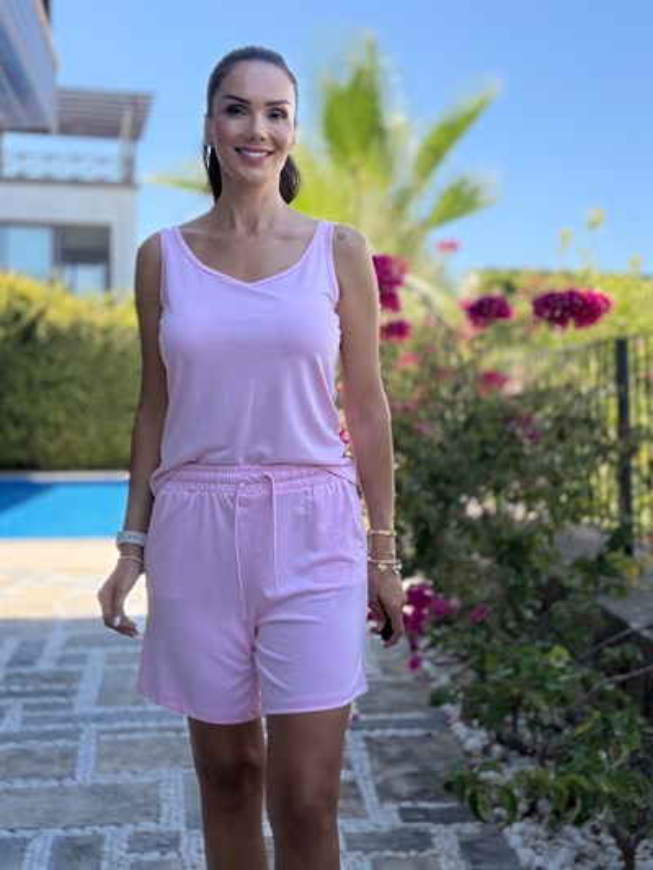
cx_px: 326
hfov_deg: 46.8
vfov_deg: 60.0
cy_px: 435
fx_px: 754
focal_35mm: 30
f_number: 1.9
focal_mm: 2.71
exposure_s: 1/741
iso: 32
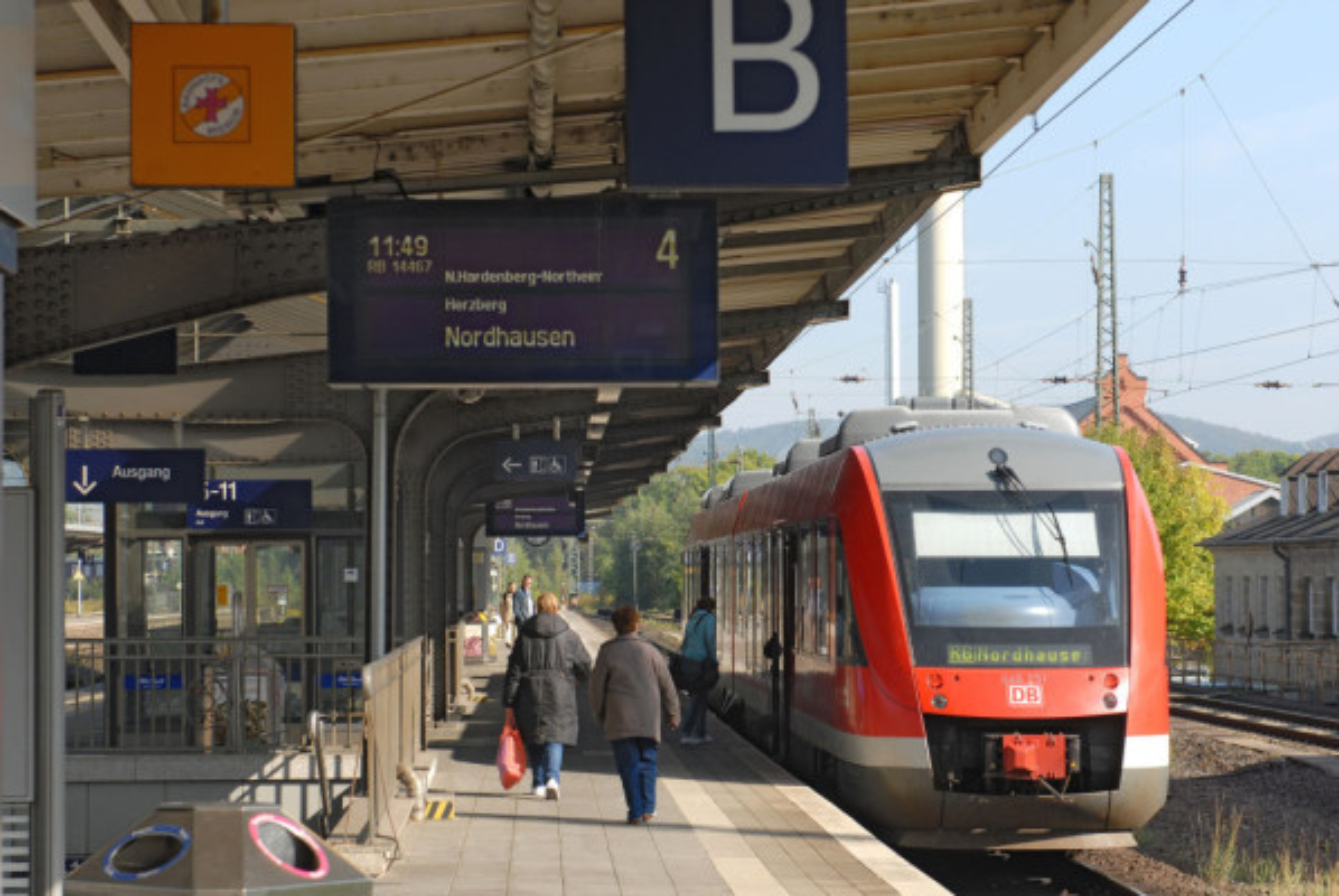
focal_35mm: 105
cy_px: 448
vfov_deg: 13.1
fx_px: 3909
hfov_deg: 19.4
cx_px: 670
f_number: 7.1
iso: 160
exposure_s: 1/250
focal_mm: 70
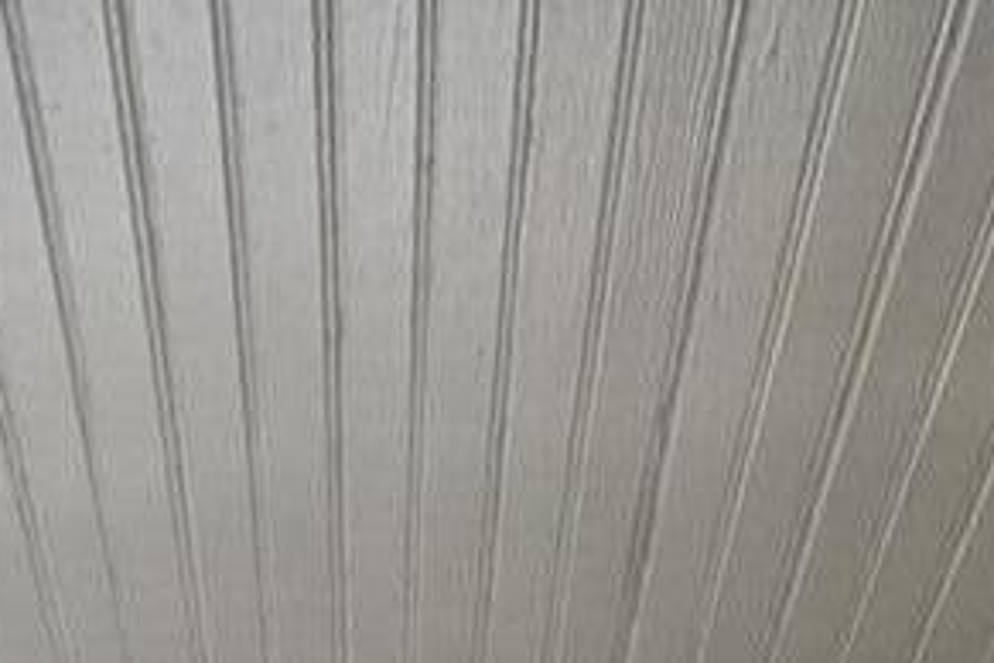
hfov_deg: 18.8
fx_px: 2761
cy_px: 2235
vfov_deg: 9.3
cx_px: -321
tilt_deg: -8.9
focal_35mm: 100
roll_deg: -0.4
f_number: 2.2
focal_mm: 2.22
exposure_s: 1/121
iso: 200
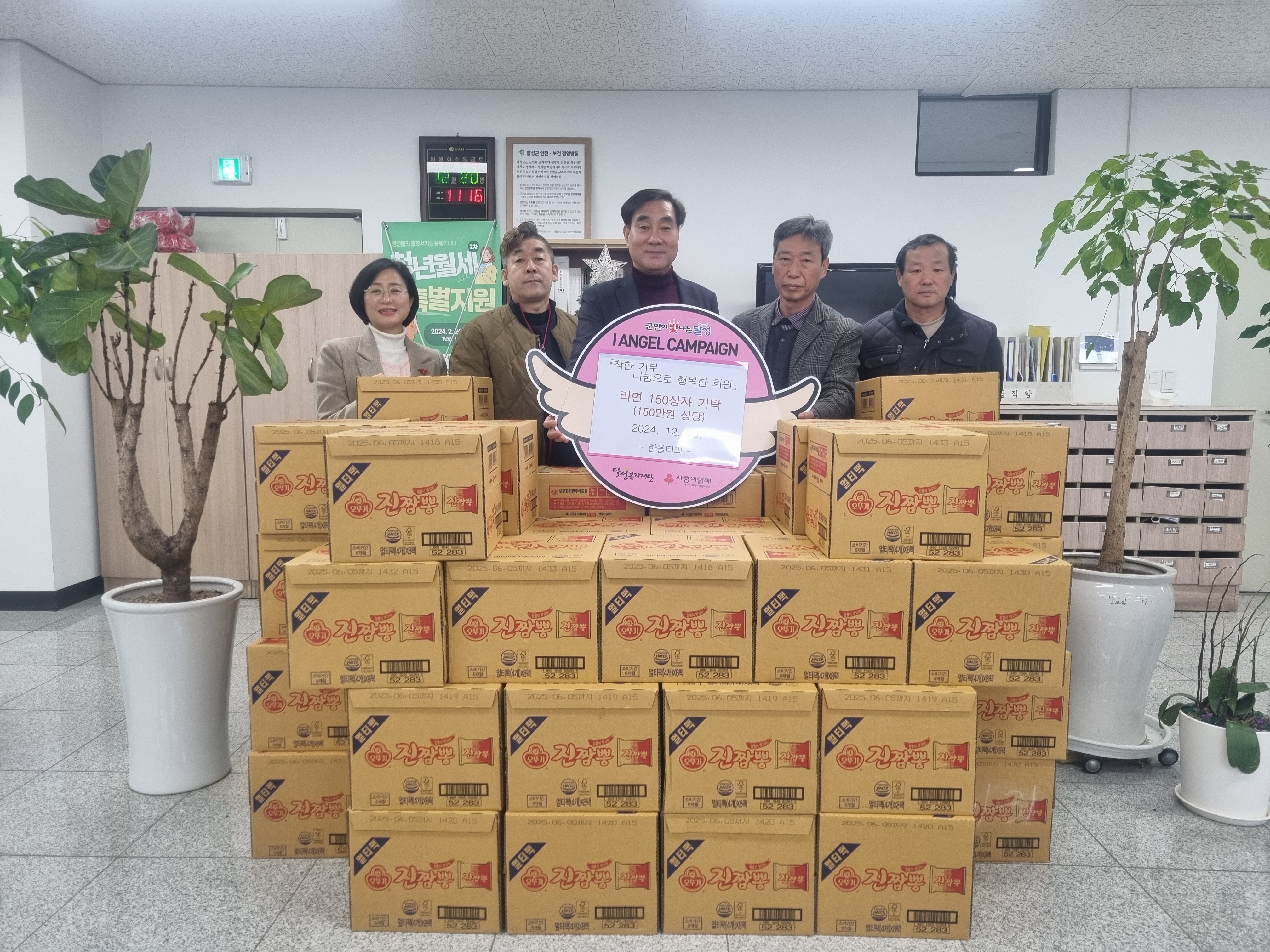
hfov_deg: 67.3
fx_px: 954
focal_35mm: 26
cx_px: 635
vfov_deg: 53.1
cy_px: 476
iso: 160
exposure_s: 1/120
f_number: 1.8
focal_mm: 5.4
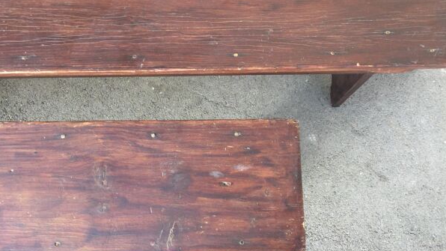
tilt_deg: -74.5
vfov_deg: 34.6
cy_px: 104
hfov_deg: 58.0
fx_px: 402
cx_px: 223
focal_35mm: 34
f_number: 2.4
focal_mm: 3.3
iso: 25
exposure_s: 1/234
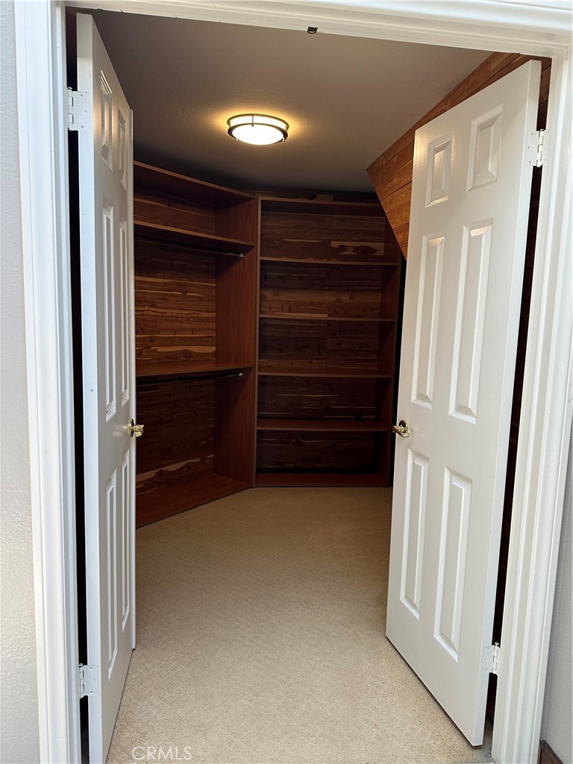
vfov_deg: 71.6
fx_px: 530
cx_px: 286
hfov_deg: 56.8
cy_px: 382
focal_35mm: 24
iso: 125
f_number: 1.78
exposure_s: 1/120
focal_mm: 6.86
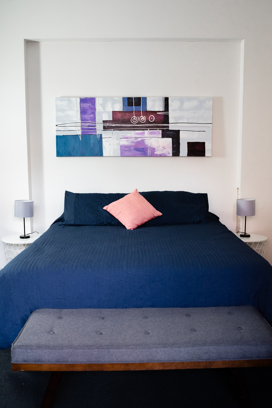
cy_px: 204
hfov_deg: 37.9
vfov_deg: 54.4
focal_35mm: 35
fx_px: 397
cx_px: 136
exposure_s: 1/60
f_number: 5.6
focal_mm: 35
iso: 1000
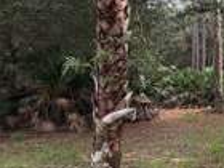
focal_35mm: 48
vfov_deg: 30.1
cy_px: 107
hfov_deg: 25.8
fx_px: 311
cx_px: 357
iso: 40
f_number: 2.2
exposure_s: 1/217
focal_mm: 2.22
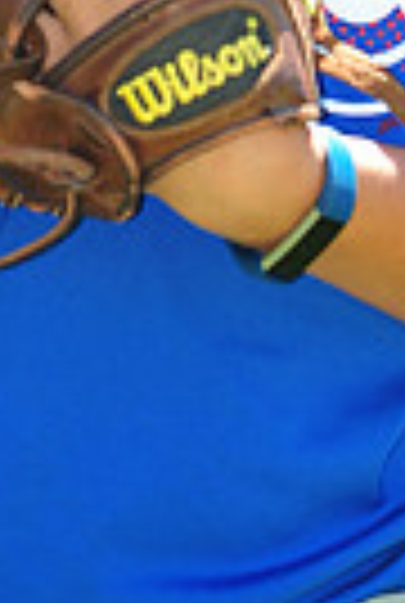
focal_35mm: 862
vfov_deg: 2.4
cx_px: 86
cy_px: -392
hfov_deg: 1.6
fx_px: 14471
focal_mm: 200
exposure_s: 1/500
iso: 320
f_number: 5
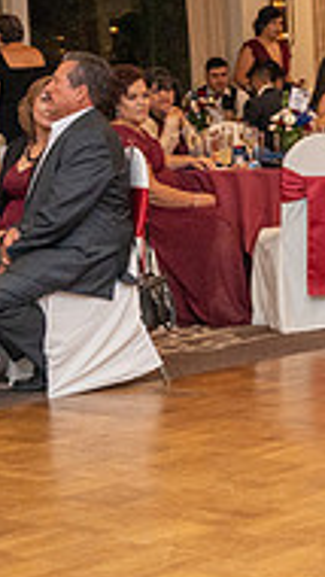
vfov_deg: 18.2
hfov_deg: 9.7
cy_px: 279
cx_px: 601
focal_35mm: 118
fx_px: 1806
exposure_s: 1/160
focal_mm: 37
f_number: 4
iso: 2500
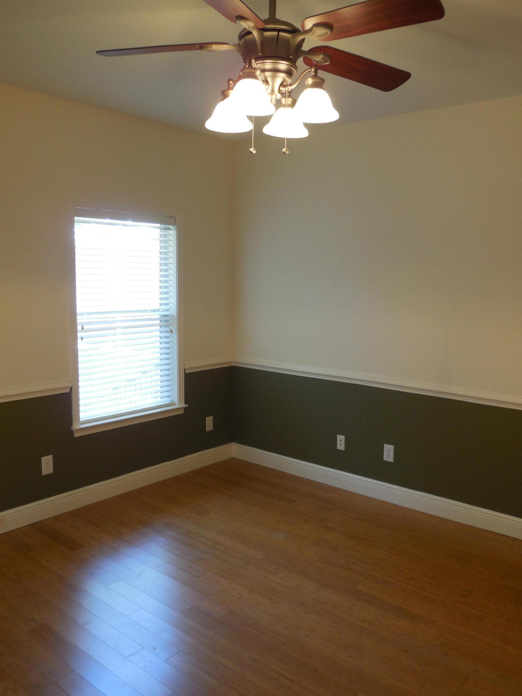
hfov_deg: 46.8
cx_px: 261
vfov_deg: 60.0
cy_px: 348
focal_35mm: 30
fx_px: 603
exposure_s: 1/30
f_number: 3.2
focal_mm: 5.3
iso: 220
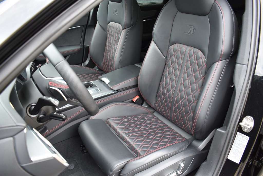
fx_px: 197
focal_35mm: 27
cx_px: 132
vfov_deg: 48.0
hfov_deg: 67.4
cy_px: 88
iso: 400
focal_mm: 18
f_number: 5
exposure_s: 1/100
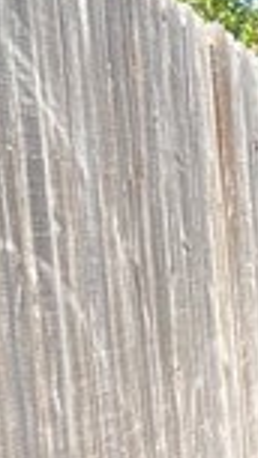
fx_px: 2312
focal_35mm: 190
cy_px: 820
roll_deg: +0.8
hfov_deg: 6.1
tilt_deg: -14.0
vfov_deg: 10.6
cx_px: 588
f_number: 1.5
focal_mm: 5.7
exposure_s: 1/389
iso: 50
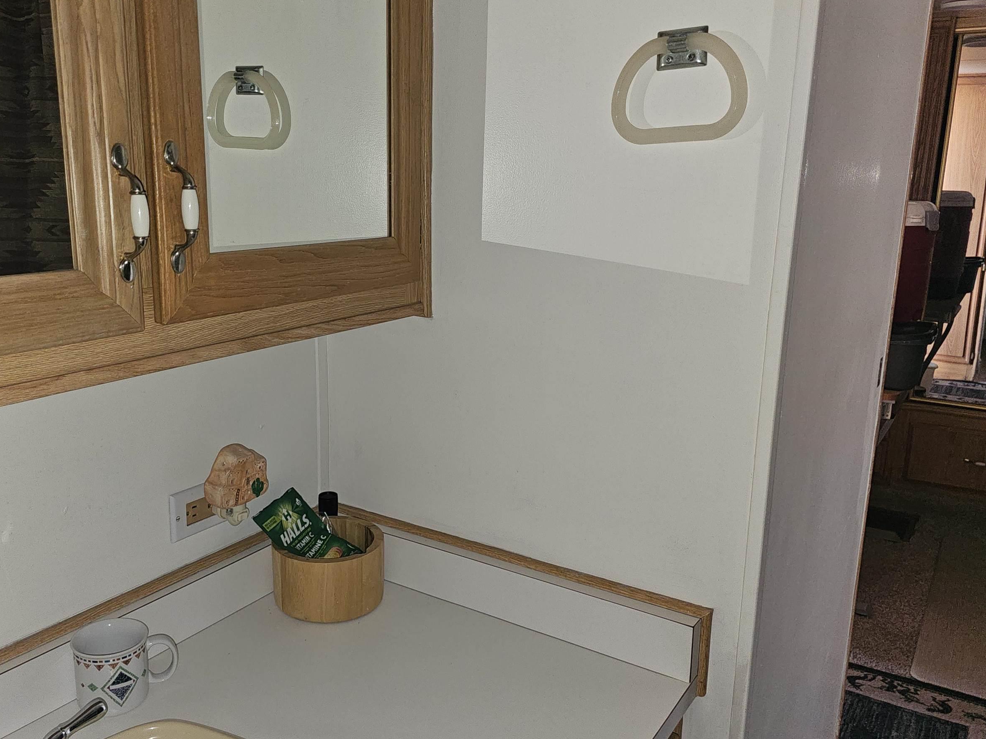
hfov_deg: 59.6
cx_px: 412
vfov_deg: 46.8
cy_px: 371
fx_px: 854
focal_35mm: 30
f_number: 1.7
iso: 80
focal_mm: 6.3
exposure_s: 1/50
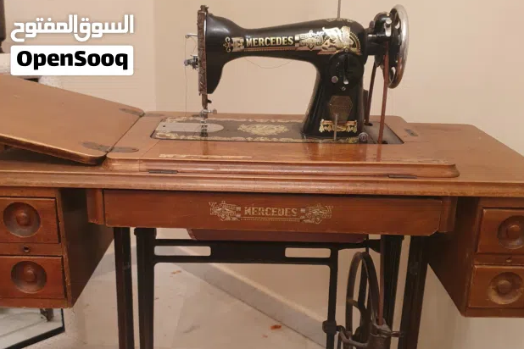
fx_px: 408
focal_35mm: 28
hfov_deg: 65.5
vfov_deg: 46.3
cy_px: 197
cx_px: 261
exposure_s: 1/50
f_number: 1.5
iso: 250
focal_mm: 4.32
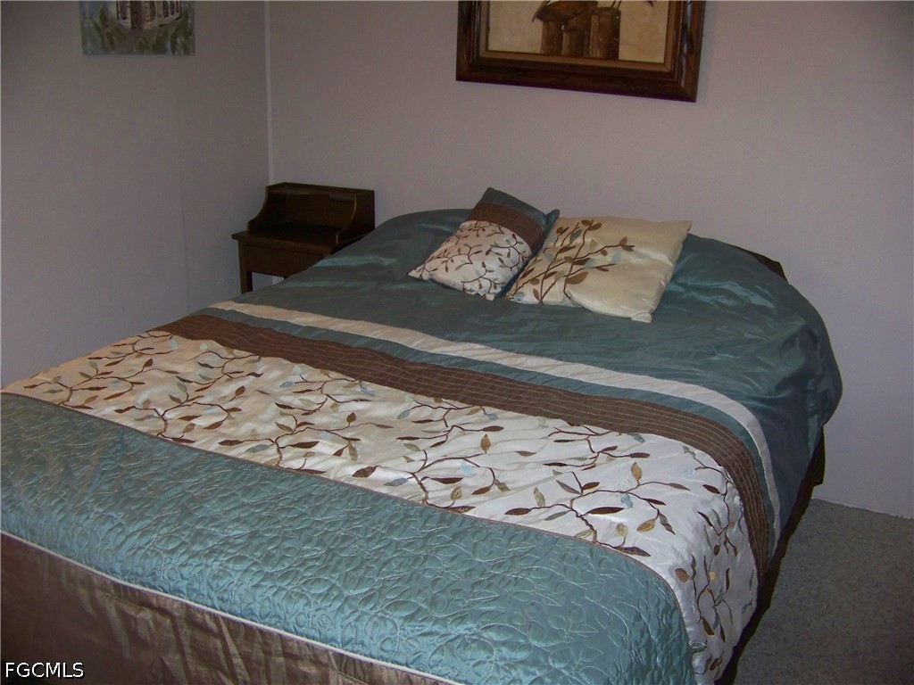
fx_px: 951
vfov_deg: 39.7
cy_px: 342
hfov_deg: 51.4
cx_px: 457
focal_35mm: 36
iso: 200
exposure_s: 1/30
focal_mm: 5.85
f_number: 2.8
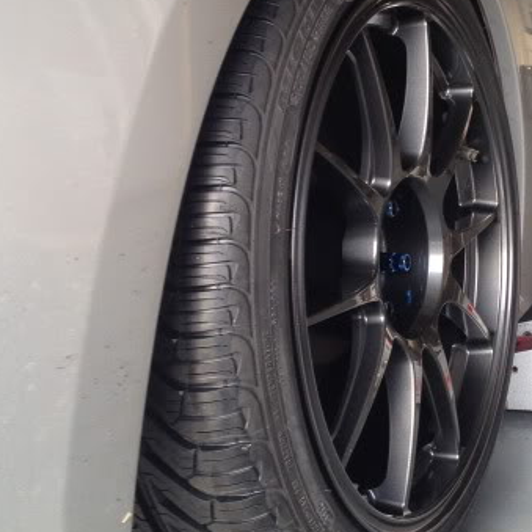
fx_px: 1269
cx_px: 361
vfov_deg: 23.6
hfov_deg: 23.5
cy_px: 215
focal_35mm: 73
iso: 64
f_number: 2.4
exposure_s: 1/60
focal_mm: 4.3
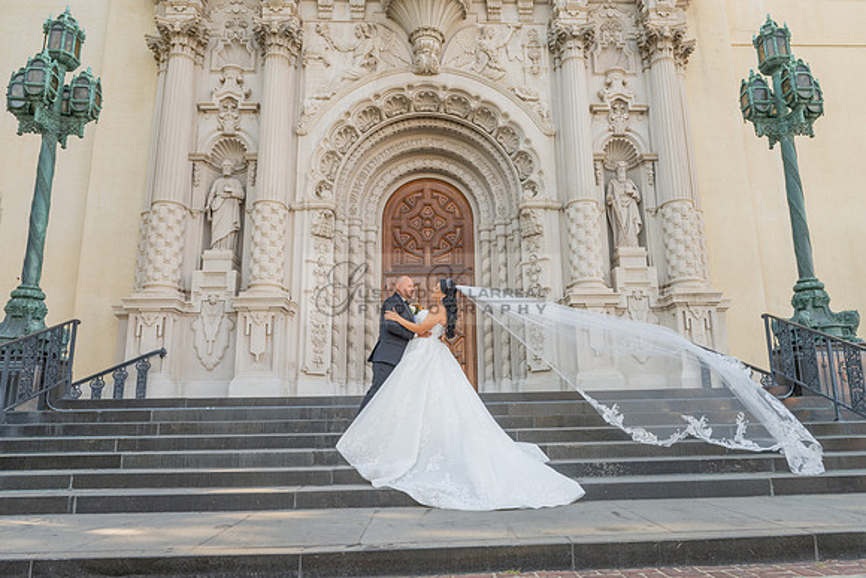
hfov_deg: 69.7
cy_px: 284
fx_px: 621
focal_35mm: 26
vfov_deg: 49.9
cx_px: 455
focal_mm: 24
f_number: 5.6
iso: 400
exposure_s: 1/250
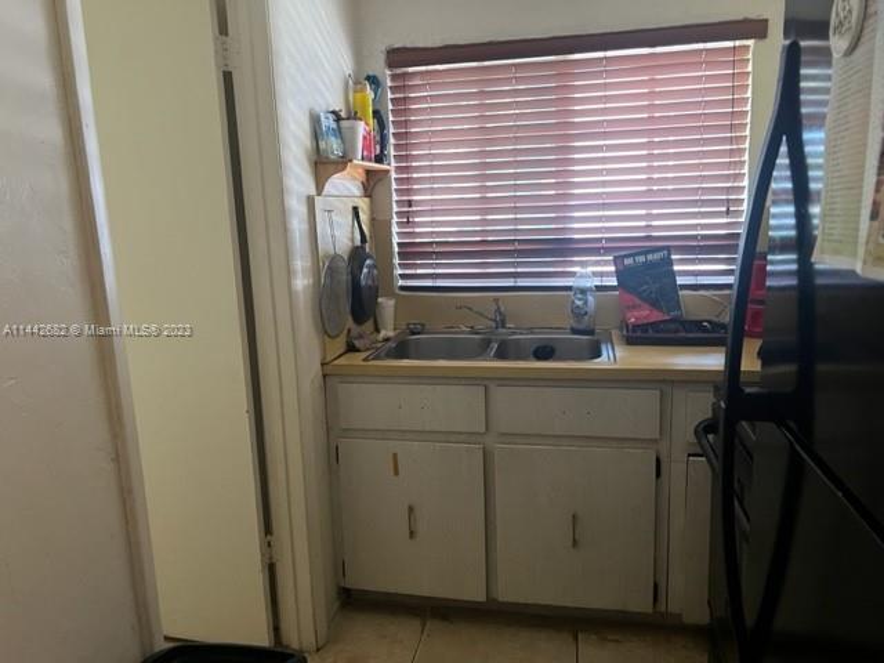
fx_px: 664
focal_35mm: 26
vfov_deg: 53.1
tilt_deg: -10.8
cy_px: 332
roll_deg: +2.1
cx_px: 442
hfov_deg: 67.3
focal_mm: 5.7
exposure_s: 1/51
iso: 500
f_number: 1.5
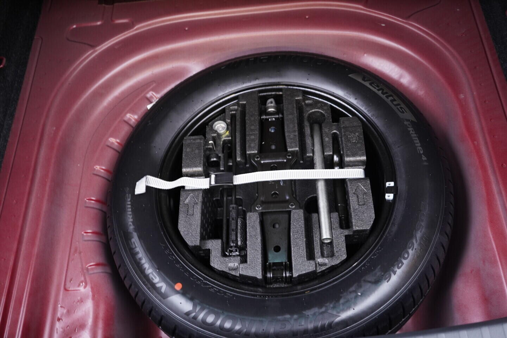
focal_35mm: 36
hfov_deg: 53.1
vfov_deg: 36.9
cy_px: 169
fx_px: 507
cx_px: 254
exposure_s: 1/40
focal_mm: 24
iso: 500
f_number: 2.8
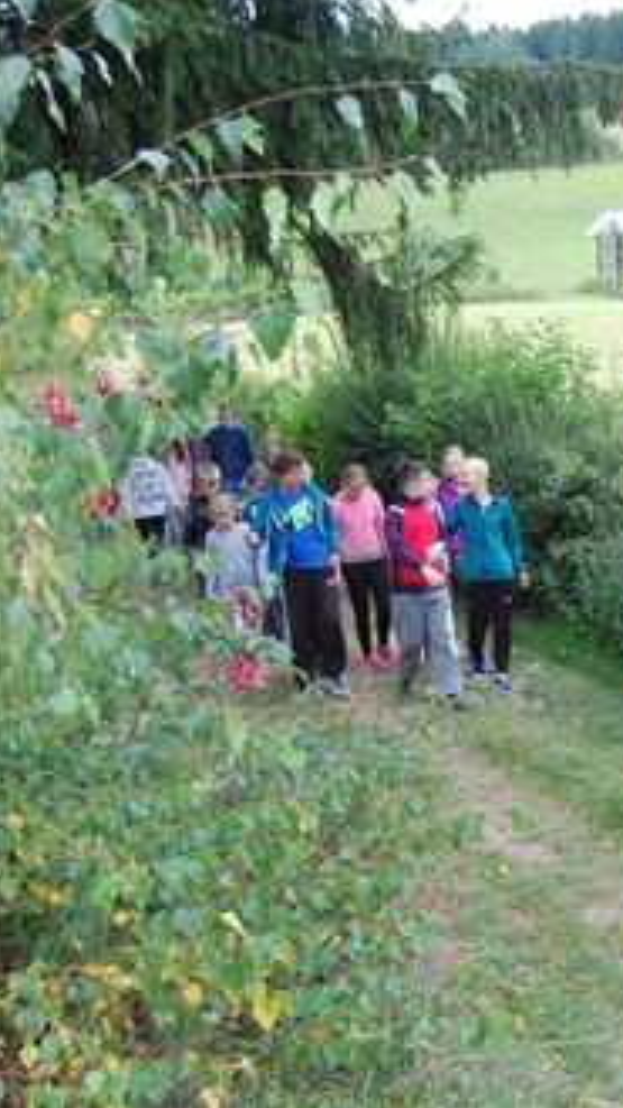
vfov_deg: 33.8
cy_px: 552
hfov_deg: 18.6
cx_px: 707
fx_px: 1821
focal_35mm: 62
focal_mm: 26
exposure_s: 1/100
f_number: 5.6
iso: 400
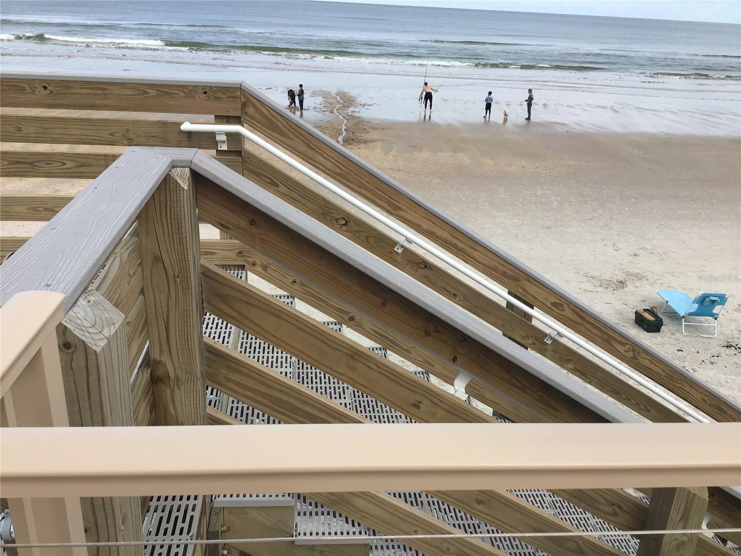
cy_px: 278
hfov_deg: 58.4
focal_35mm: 31
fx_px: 664
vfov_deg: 45.4
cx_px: 370
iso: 25
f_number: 2.4
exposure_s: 1/936
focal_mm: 3.3
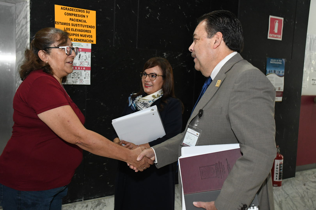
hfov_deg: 49.6
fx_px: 342
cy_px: 105
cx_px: 158
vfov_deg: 34.2
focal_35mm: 39
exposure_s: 1/125
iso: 3200
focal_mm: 26
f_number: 5.6
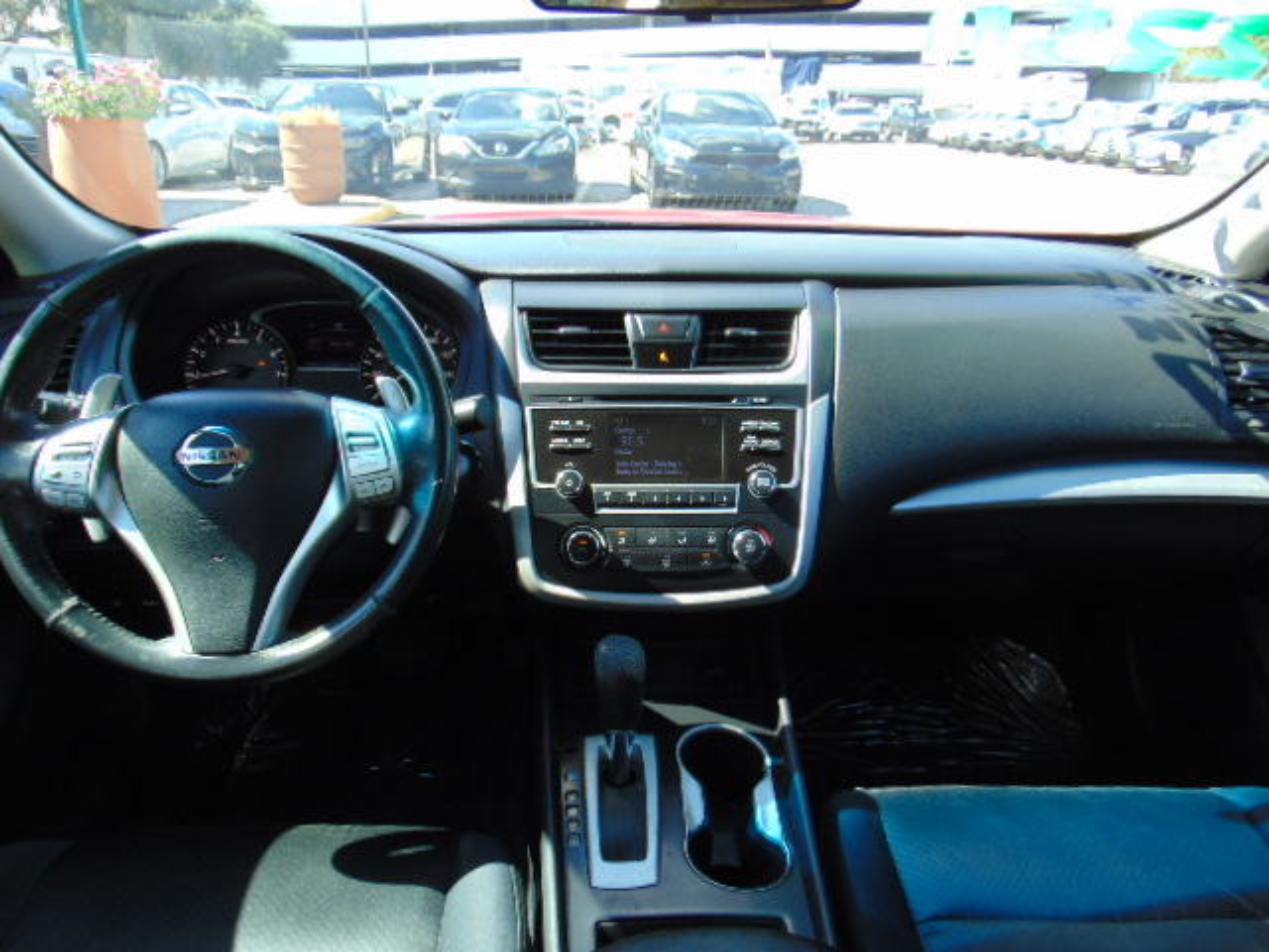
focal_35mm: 25
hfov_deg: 69.4
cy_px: 476
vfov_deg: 54.9
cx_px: 634
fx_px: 916
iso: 80
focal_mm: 4.5
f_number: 3
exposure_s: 1/125
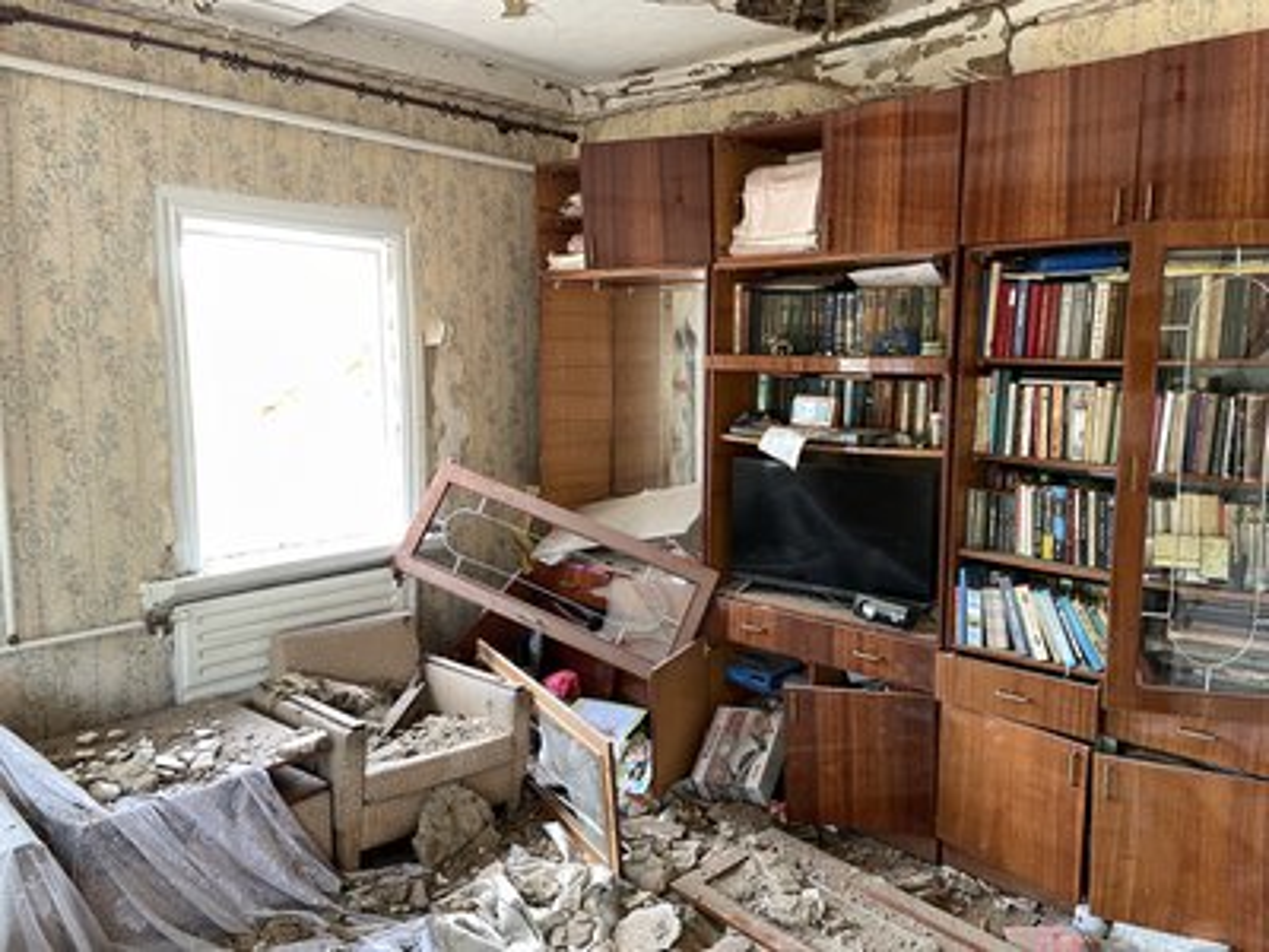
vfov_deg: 53.1
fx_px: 953
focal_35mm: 26
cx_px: 634
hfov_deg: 67.3
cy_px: 476
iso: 125
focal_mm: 4.2
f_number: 1.6
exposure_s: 1/77
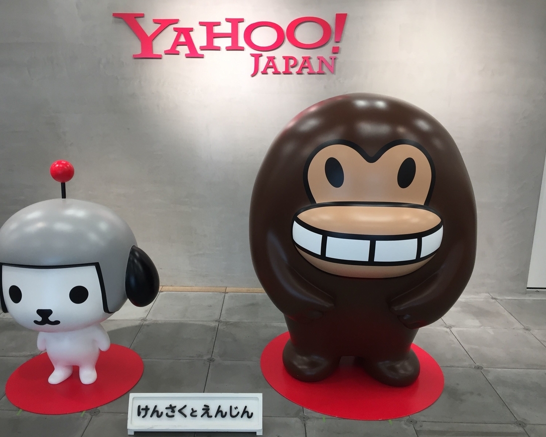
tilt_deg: -13.9
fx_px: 501
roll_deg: -0.9
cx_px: 251
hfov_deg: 57.1
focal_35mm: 31
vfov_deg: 47.1
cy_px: 218
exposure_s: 1/40
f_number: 2.2
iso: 32
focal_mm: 4.15
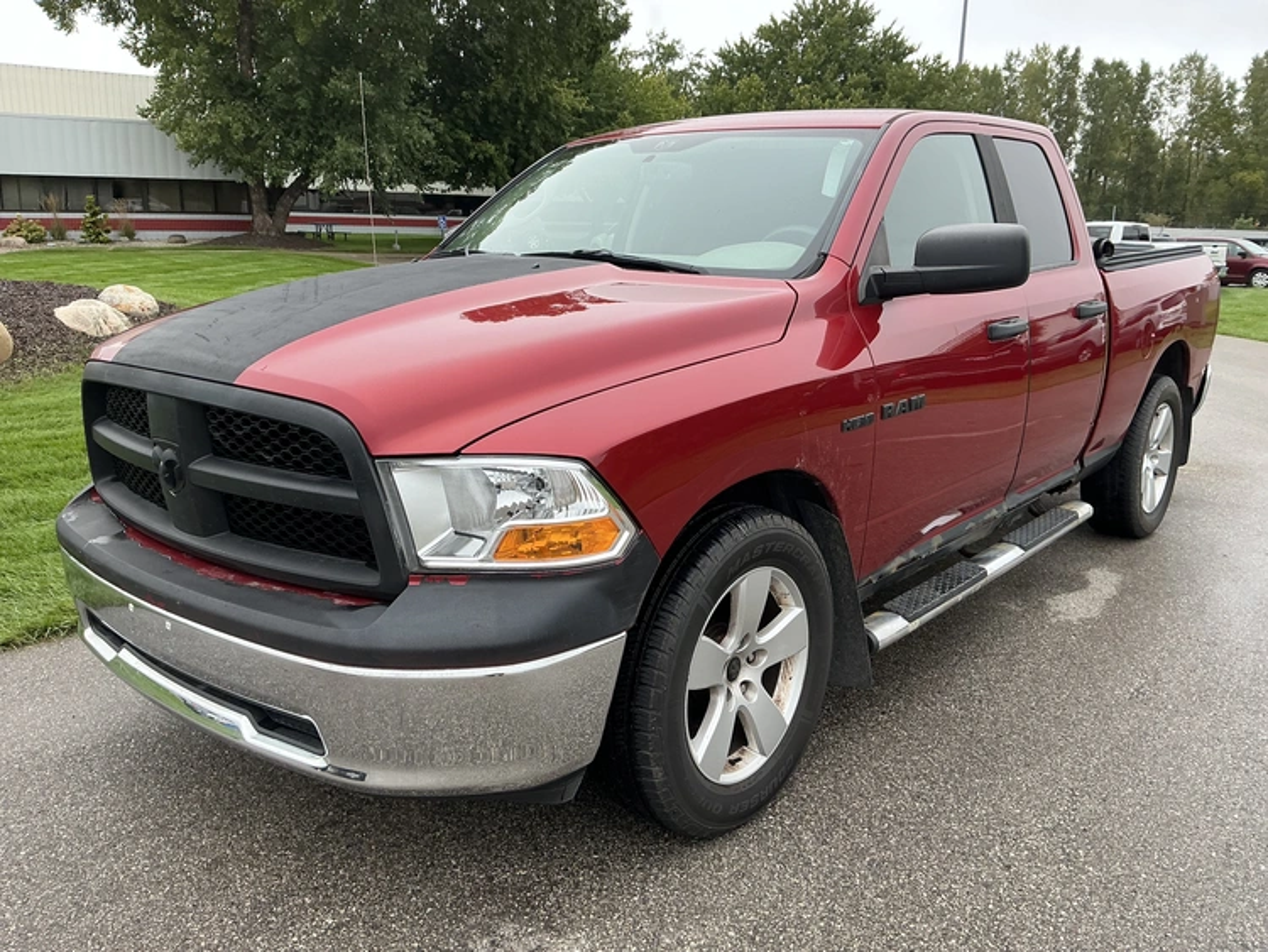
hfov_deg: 63.4
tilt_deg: -13.8
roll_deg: -2.6
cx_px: 634
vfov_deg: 49.8
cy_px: 476
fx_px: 1026
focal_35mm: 28
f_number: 1.8
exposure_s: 1/383
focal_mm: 3
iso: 25
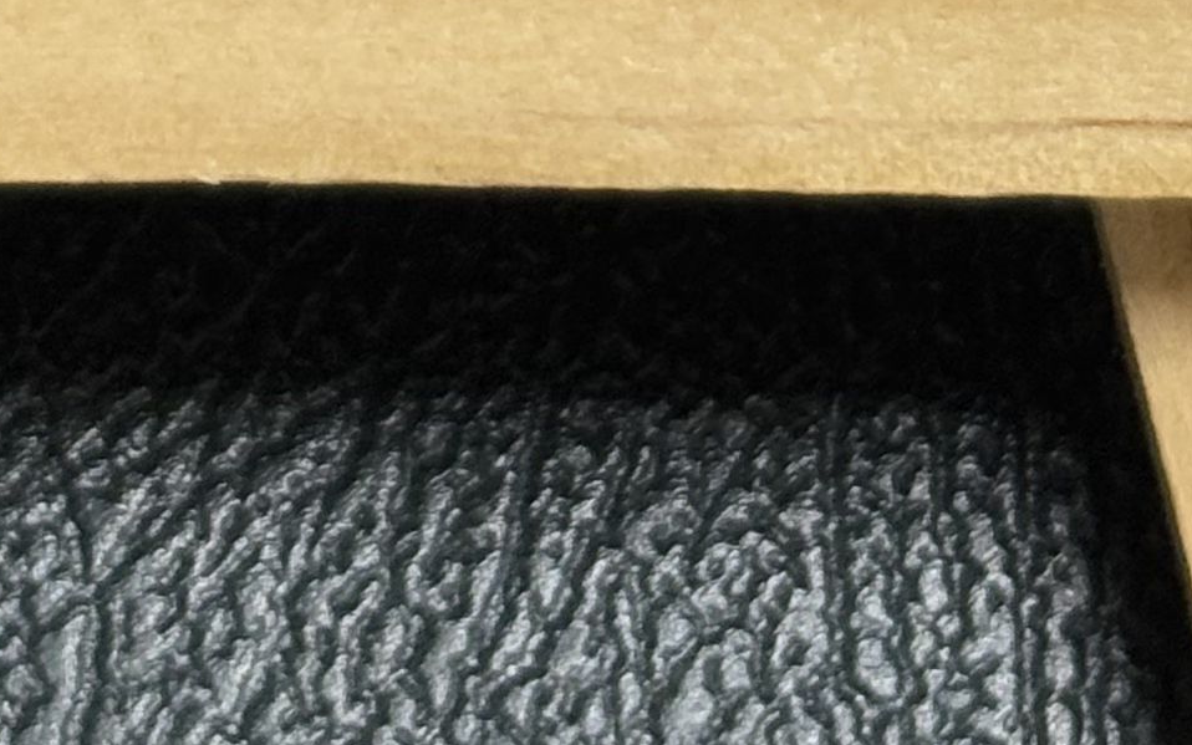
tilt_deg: -64.9
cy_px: -1361
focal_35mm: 232
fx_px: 7538
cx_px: 212
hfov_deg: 9.0
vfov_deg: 5.4
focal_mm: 5.96
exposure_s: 1/40
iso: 200
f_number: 1.6
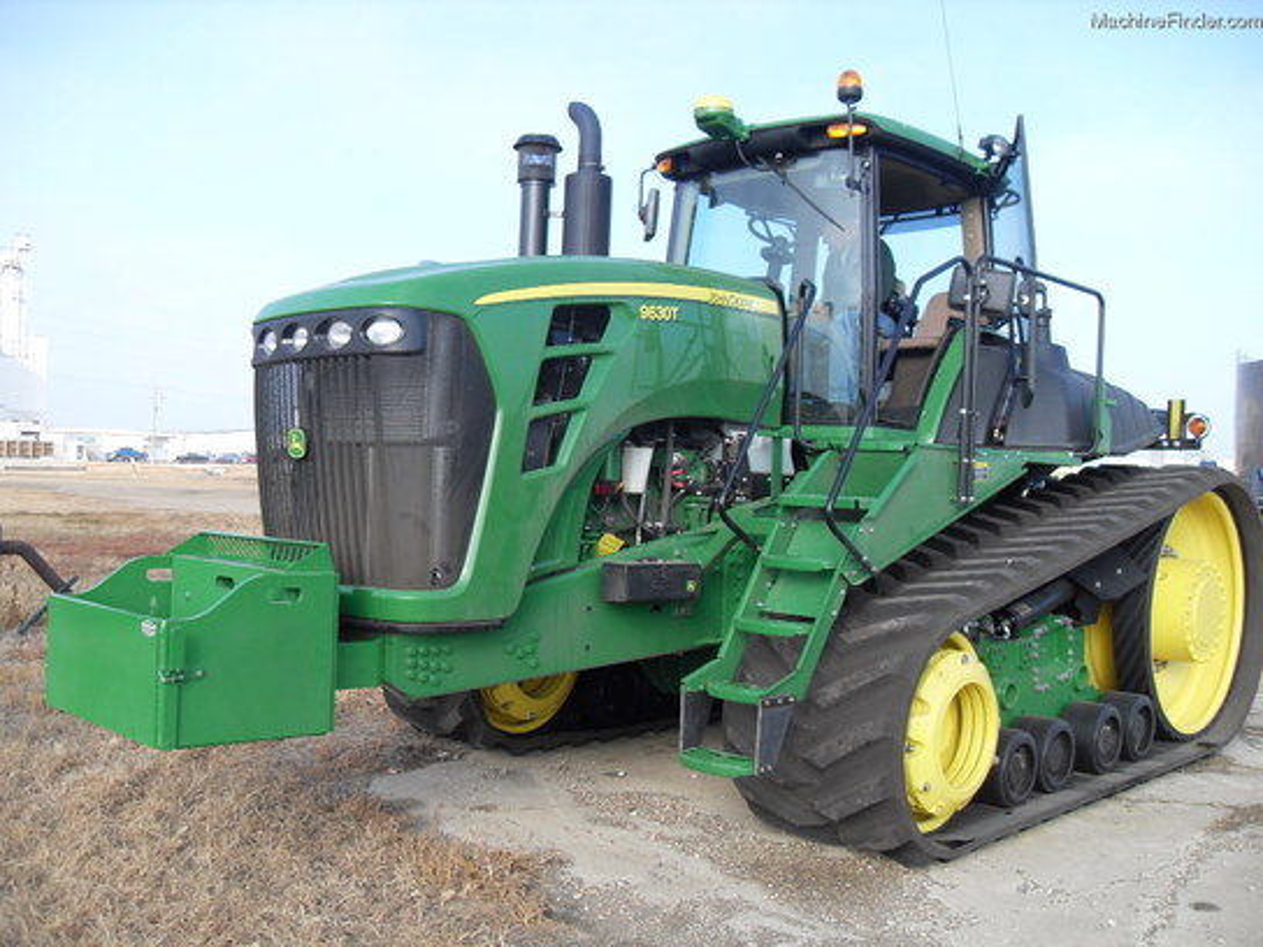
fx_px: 1241
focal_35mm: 34
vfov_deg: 41.8
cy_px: 474
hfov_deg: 54.0
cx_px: 632
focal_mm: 6.3
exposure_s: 1/90
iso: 80
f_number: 7
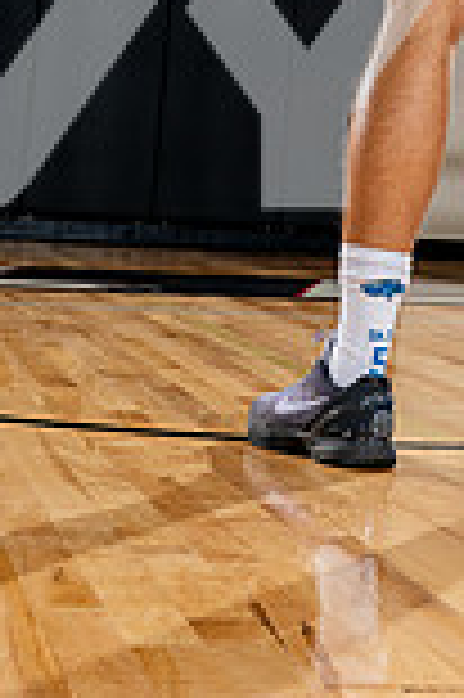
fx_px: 1918
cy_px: -243
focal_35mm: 99
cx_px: 423
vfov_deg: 18.9
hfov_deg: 13.7
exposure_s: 1/250
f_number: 8
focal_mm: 34
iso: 250
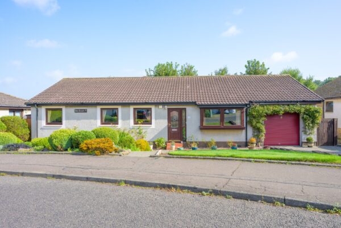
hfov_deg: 73.7
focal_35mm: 24
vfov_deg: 53.1
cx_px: 170
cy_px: 114
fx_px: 227
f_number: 7.1
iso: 320
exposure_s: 1/320
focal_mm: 24
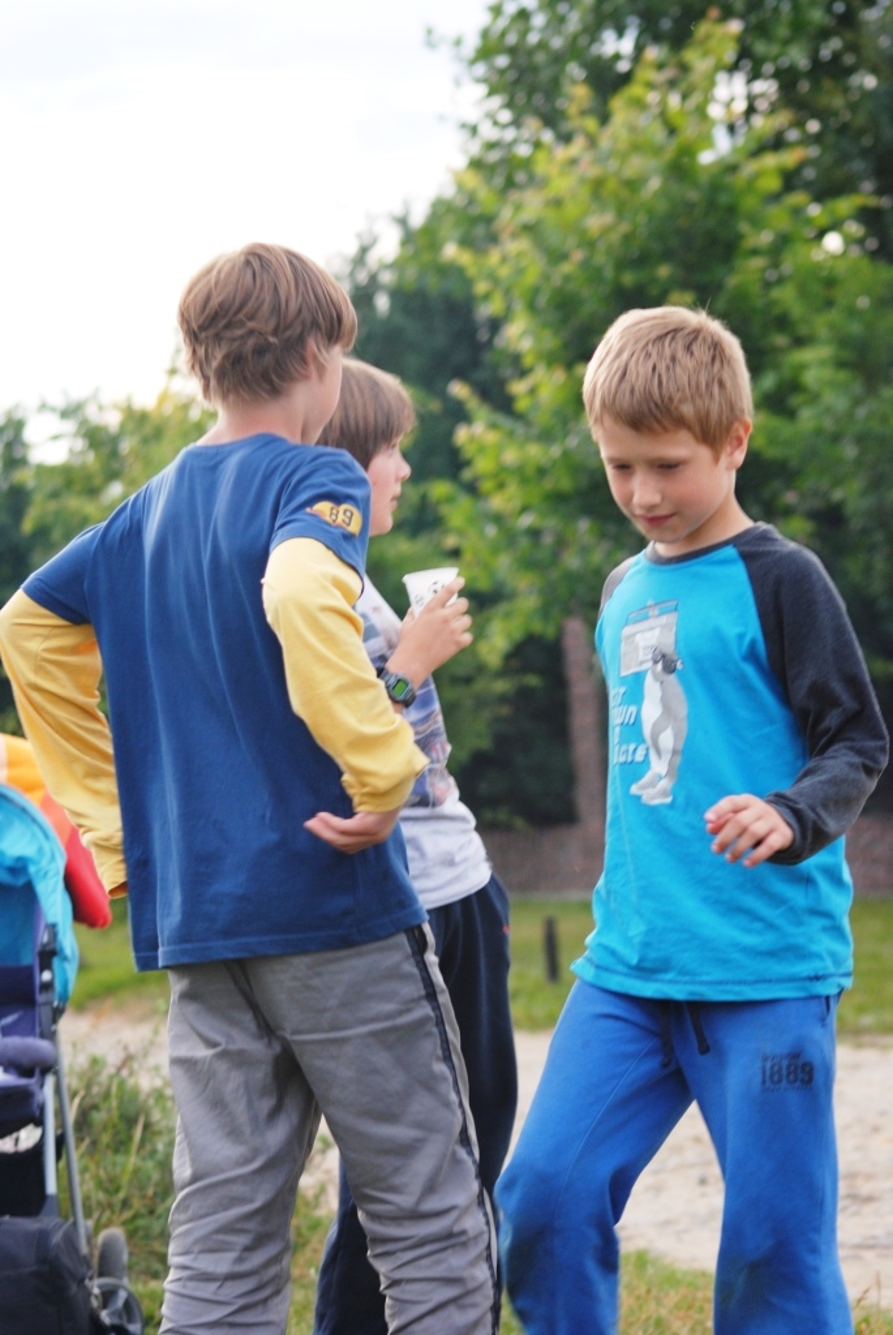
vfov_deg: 17.5
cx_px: 446
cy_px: 668
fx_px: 4343
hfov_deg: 11.7
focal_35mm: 117
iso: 200
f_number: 4
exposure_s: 1/125
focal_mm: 78
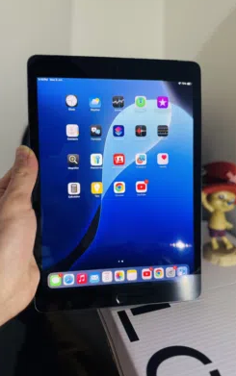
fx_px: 267
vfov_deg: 70.4
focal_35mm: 26
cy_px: 186
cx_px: 110
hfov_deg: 47.6
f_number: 1.78
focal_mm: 6.76
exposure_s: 1/50
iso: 200
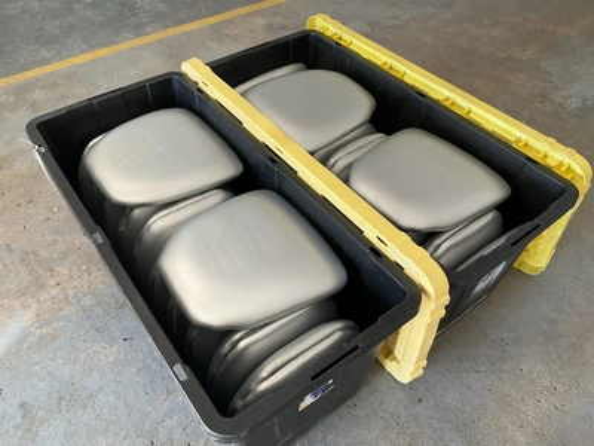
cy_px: 223
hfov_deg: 61.7
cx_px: 297
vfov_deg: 48.2
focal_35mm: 29
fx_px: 498
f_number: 1.8
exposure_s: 1/60
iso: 64
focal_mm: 3
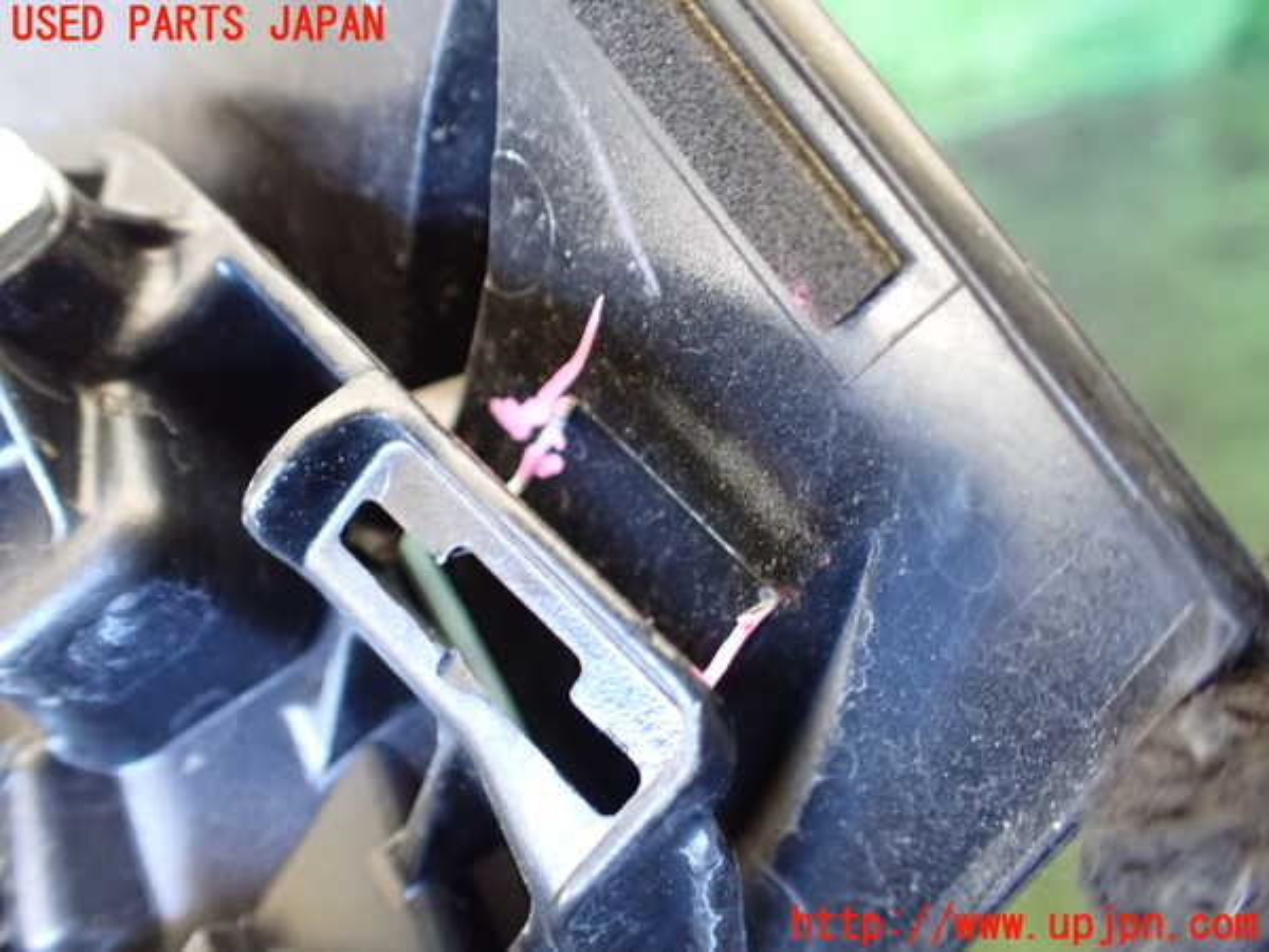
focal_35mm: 30
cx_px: 634
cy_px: 476
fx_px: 1100
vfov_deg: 46.8
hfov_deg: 60.0
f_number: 2.3
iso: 1250
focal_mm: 5.4
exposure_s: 1/30
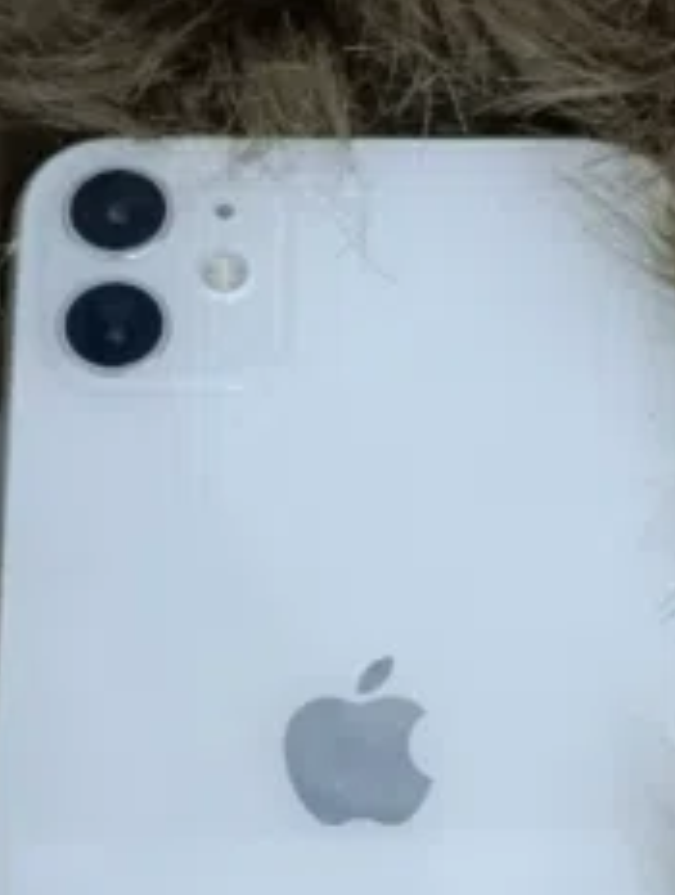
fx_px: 2046
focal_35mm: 79
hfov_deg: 18.7
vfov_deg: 24.3
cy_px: 718
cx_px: 312
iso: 1250
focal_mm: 6.14
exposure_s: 1/25
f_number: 1.6
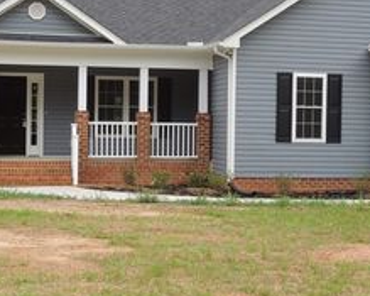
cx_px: 169
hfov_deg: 24.4
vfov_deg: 19.6
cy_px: 150
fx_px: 854
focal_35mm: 78
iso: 100
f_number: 3.3
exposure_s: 1/500
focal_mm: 6.2
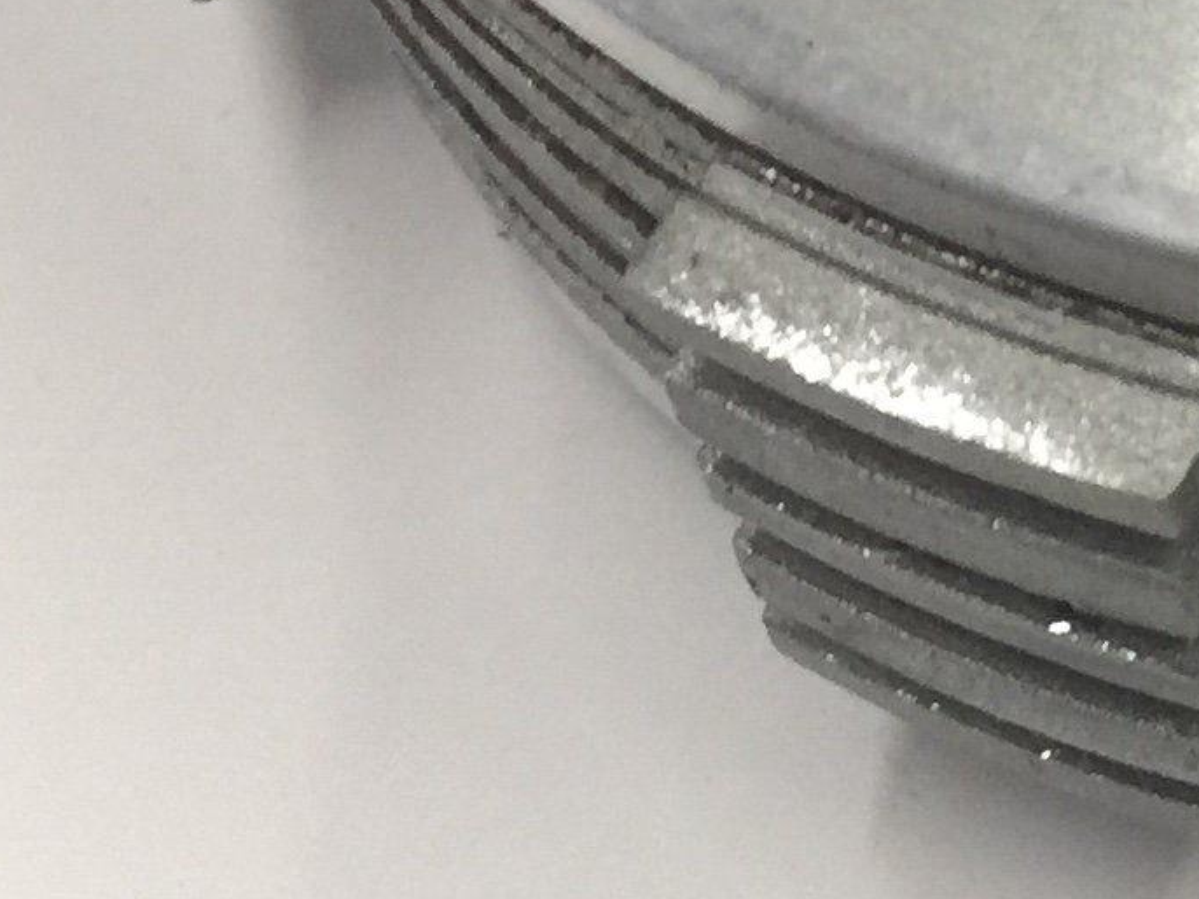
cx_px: 2218
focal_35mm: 138
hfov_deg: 12.9
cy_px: -483
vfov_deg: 10.4
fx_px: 4778
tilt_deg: -52.9
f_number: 2.2
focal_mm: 4.15
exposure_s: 1/17
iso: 64
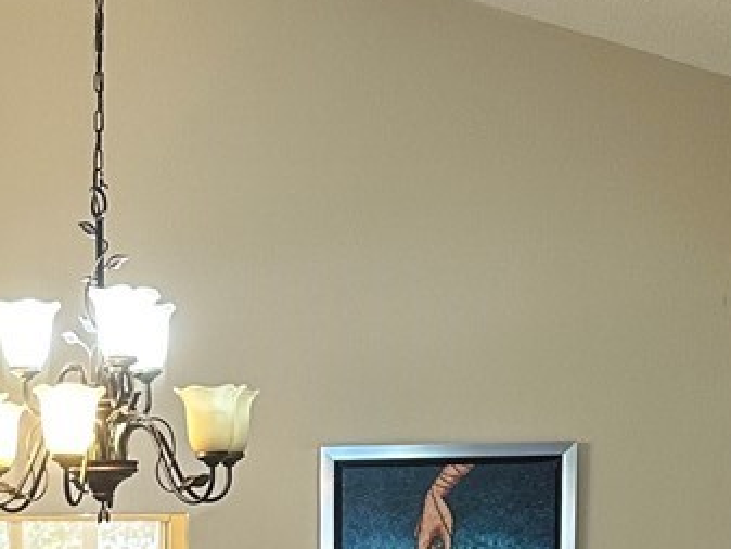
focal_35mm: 114
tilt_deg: -4.8
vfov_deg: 12.4
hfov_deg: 17.0
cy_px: 818
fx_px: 2408
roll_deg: -0.4
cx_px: 52
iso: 160
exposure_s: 1/60
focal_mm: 6.86
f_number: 1.78
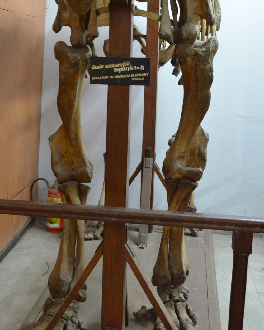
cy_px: 67
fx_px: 547
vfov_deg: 32.7
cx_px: 87
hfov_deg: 27.0
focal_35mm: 56
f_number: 6.3
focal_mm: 22
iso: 4000
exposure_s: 1/10
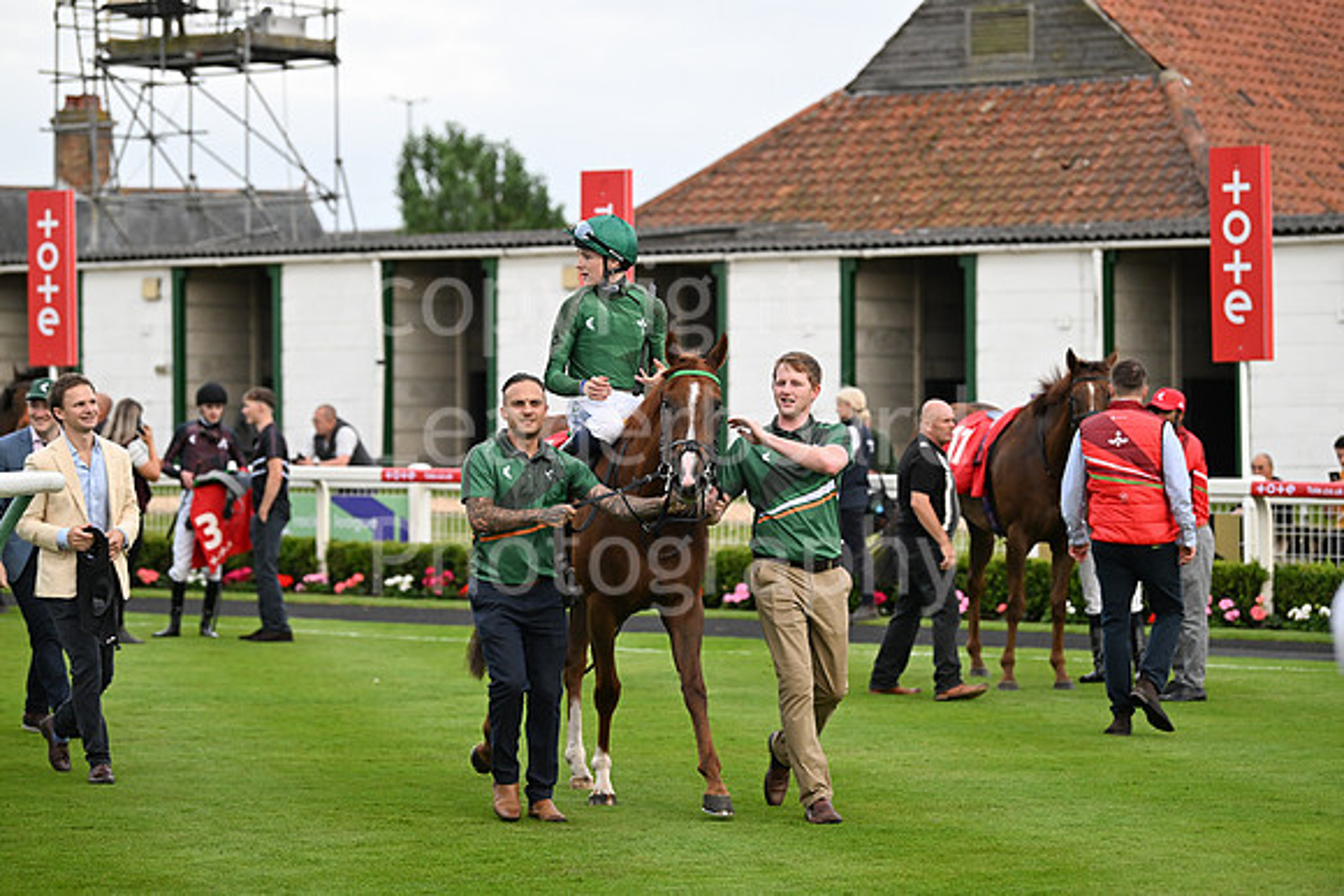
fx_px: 4556
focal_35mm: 122
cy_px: 448
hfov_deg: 16.8
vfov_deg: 11.2
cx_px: 672
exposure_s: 1/1000
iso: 1600
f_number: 3.5
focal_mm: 122
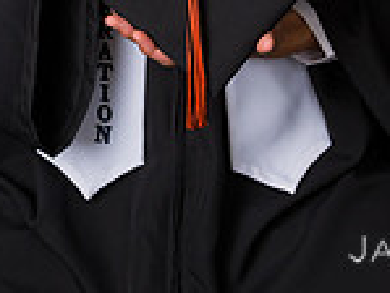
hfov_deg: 8.5
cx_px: 205
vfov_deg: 6.3
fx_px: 2616
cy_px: -269
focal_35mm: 232
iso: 800
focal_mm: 80
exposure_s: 1/200
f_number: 8
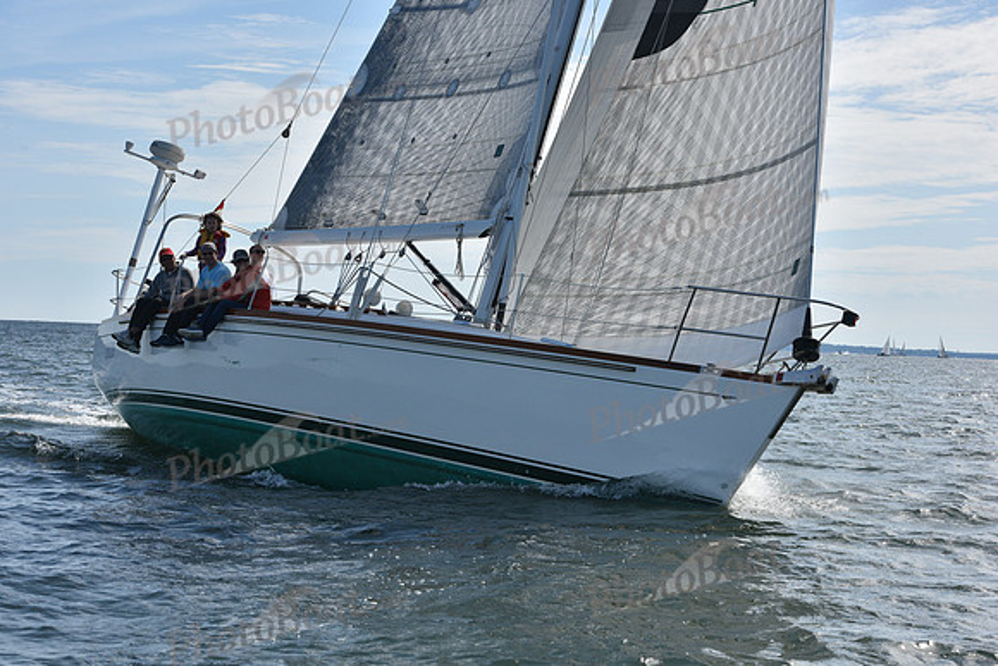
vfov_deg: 18.2
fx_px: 2080
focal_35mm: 75
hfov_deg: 27.0
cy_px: 333
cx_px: 499
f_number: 10
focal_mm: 75
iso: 320
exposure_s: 1/1000
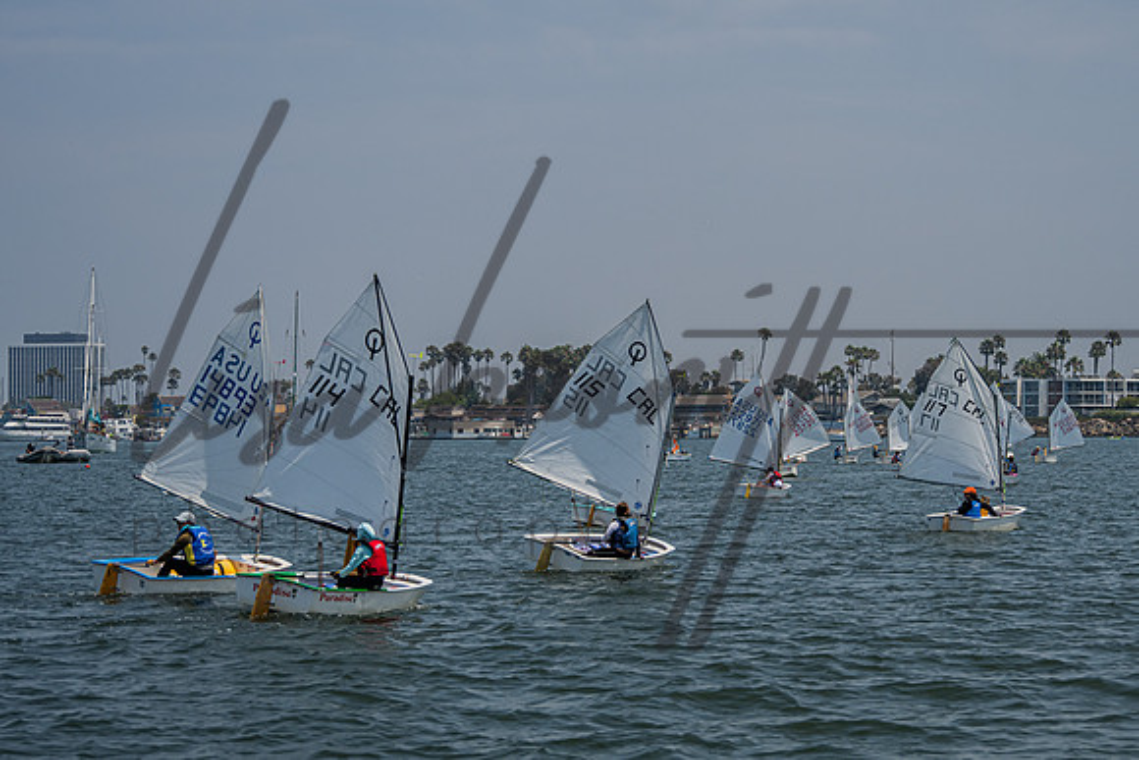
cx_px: 672
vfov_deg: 13.4
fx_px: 3231
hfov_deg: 20.0
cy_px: 386
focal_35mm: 102
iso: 320
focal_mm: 79
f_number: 6
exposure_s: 1/2500
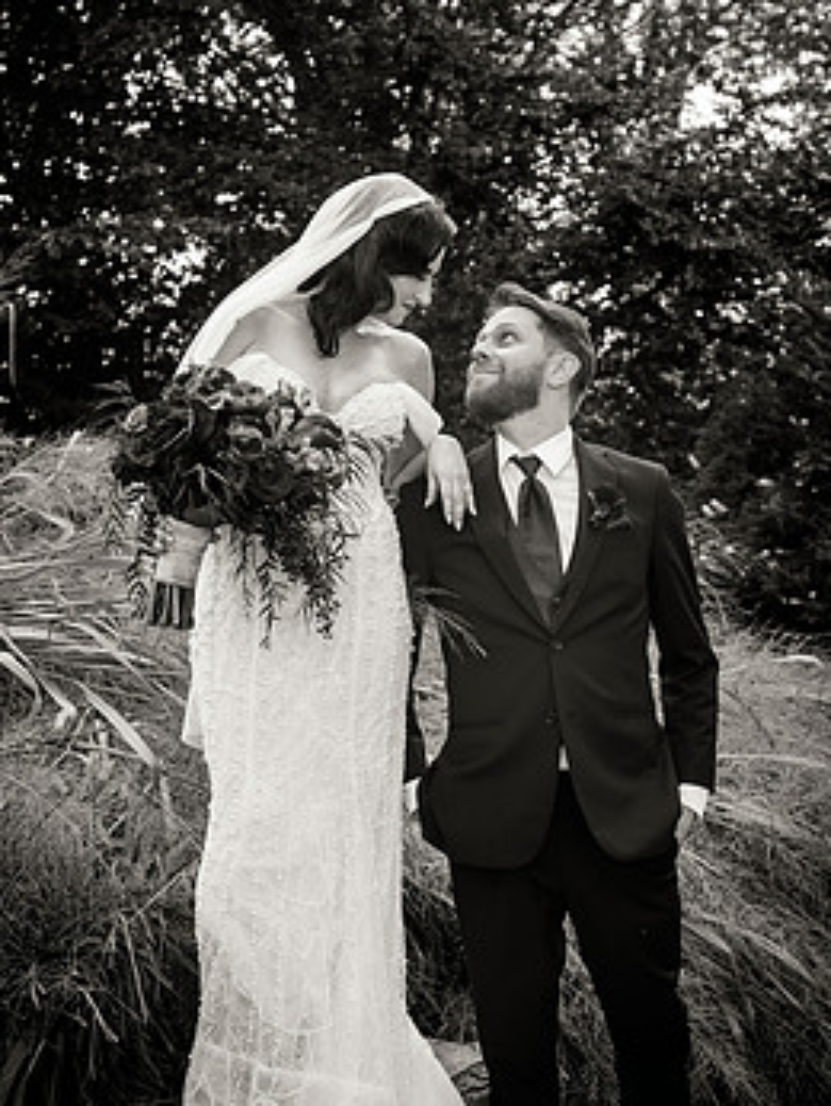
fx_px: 1758
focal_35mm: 55
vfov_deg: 34.9
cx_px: 403
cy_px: 499
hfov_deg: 26.6
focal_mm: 44
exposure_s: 1/400
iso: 400
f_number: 4
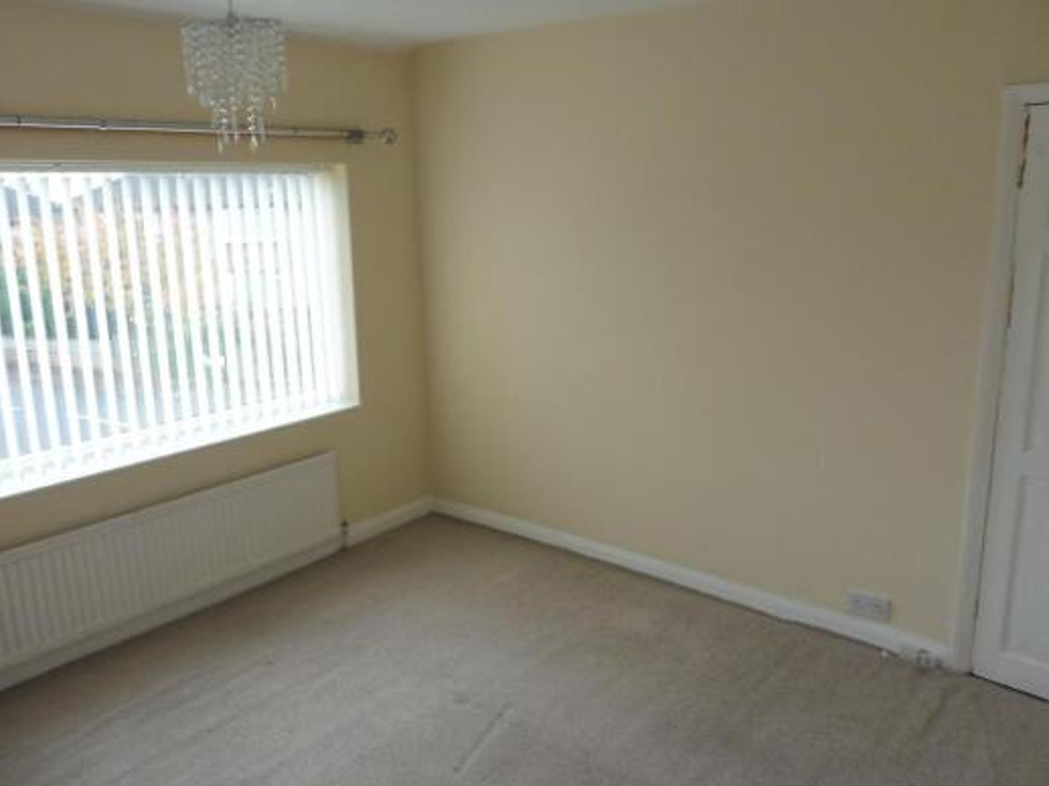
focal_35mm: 27
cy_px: 378
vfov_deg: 51.3
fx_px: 818
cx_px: 509
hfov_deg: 65.3
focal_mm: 4.3
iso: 200
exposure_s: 1/60
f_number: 3.3
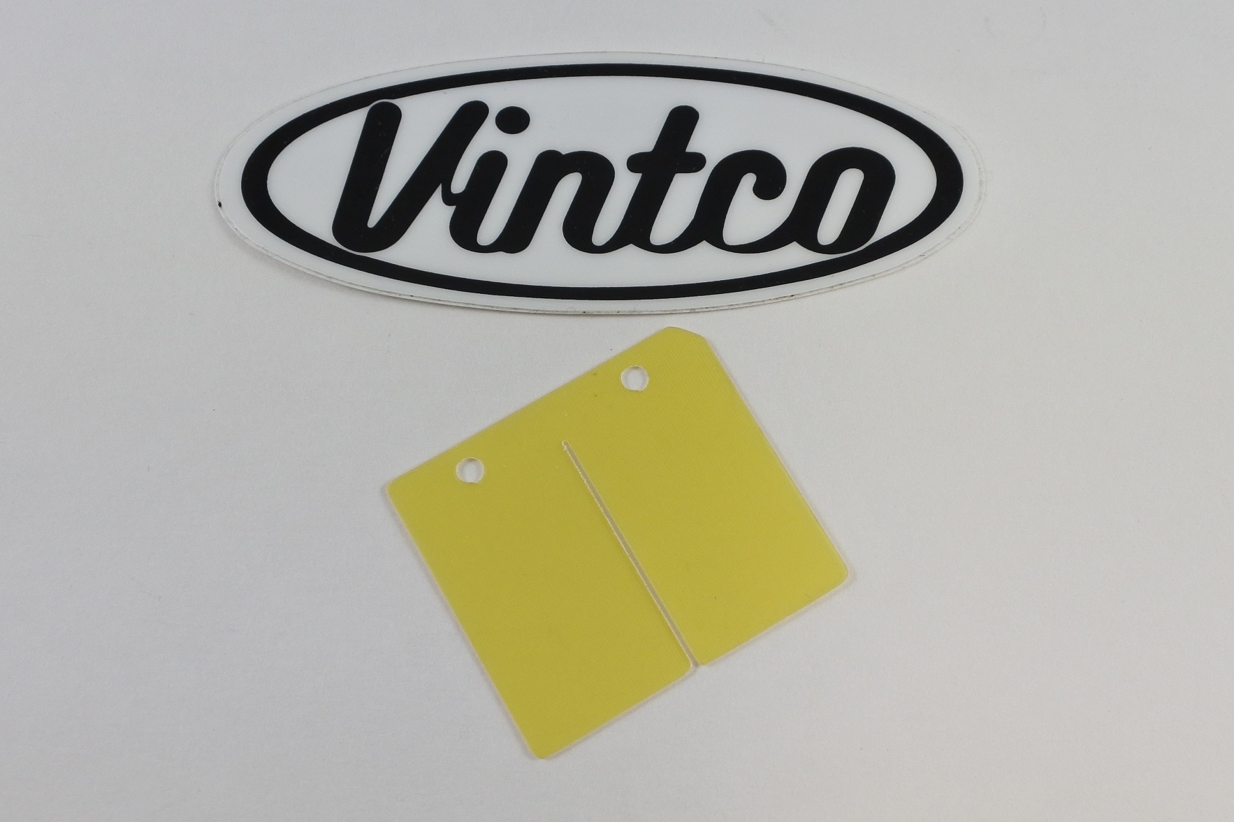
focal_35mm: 36
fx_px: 1234
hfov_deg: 53.1
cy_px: 411
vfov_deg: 36.9
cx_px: 617
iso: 400
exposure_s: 1/200
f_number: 4
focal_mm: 13.7
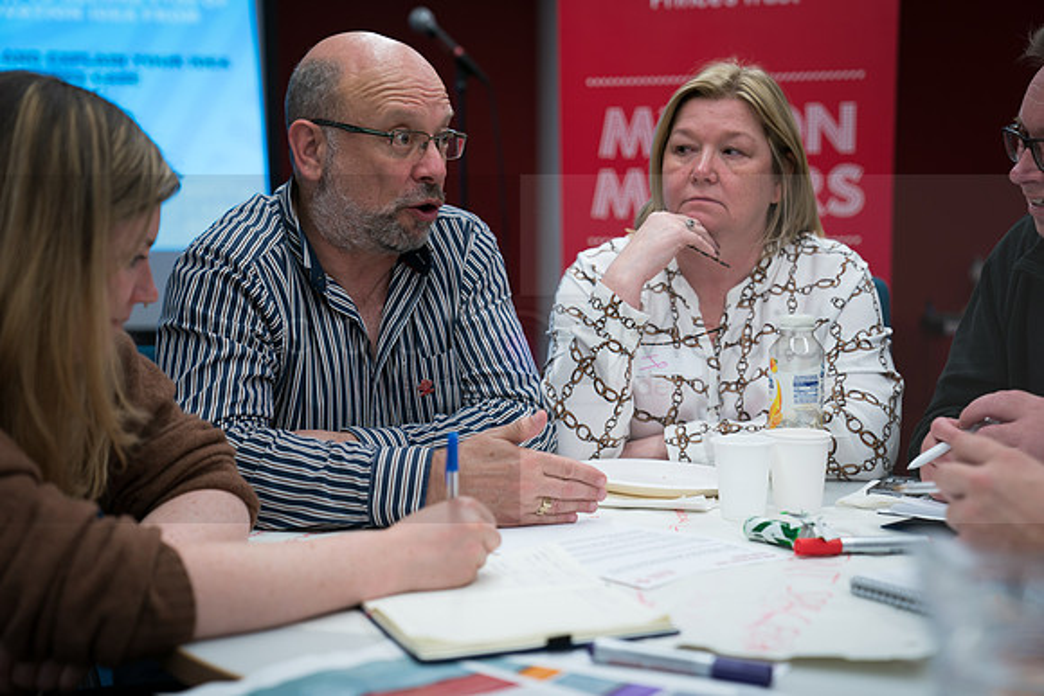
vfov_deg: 23.4
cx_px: 522
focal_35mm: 58
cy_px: 348
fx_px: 1682
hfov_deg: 34.5
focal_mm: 58
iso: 250
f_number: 2.8
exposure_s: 1/60
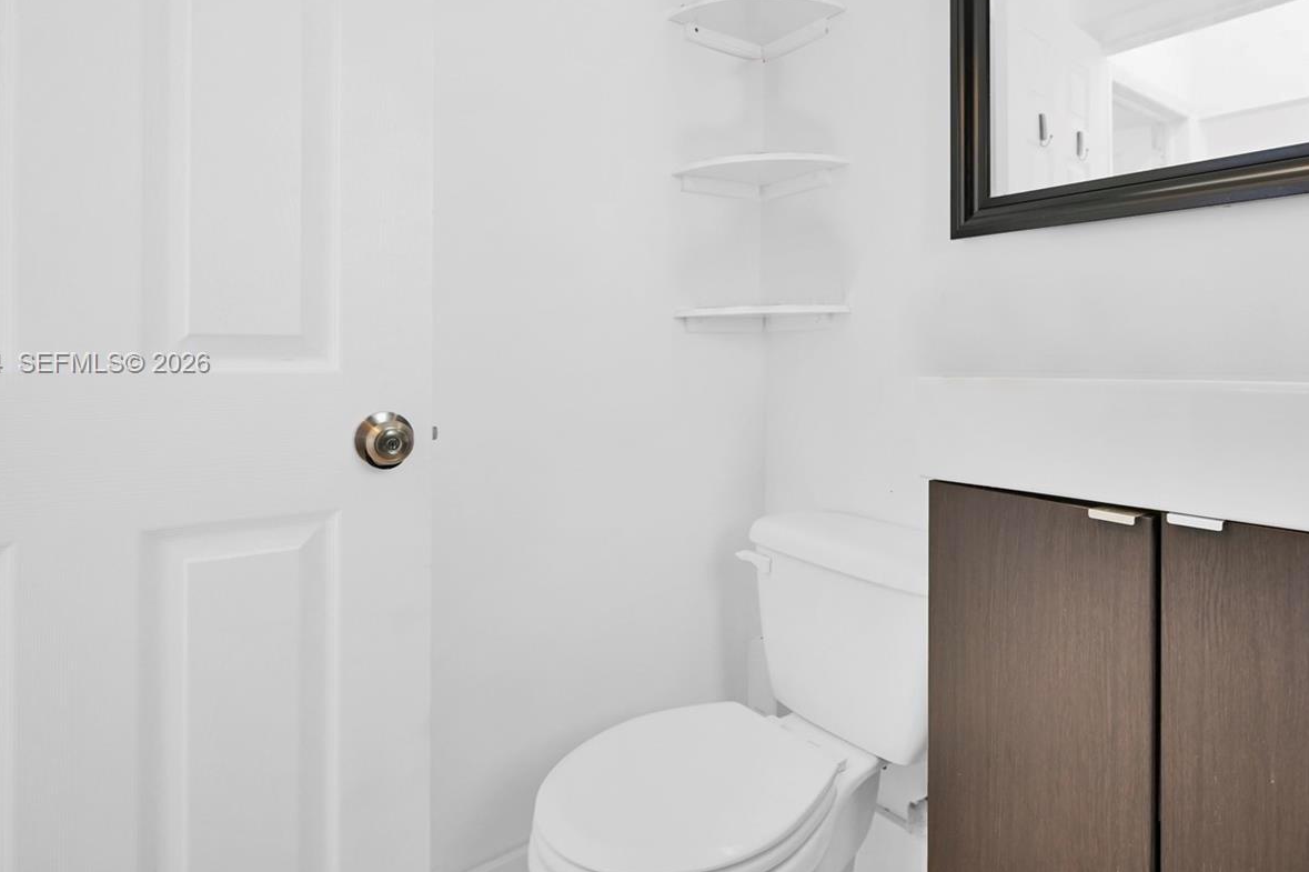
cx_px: 752
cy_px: 364
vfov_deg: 64.1
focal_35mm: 19
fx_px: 691
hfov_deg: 86.3
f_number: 4
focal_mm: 14
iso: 110
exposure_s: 1/15
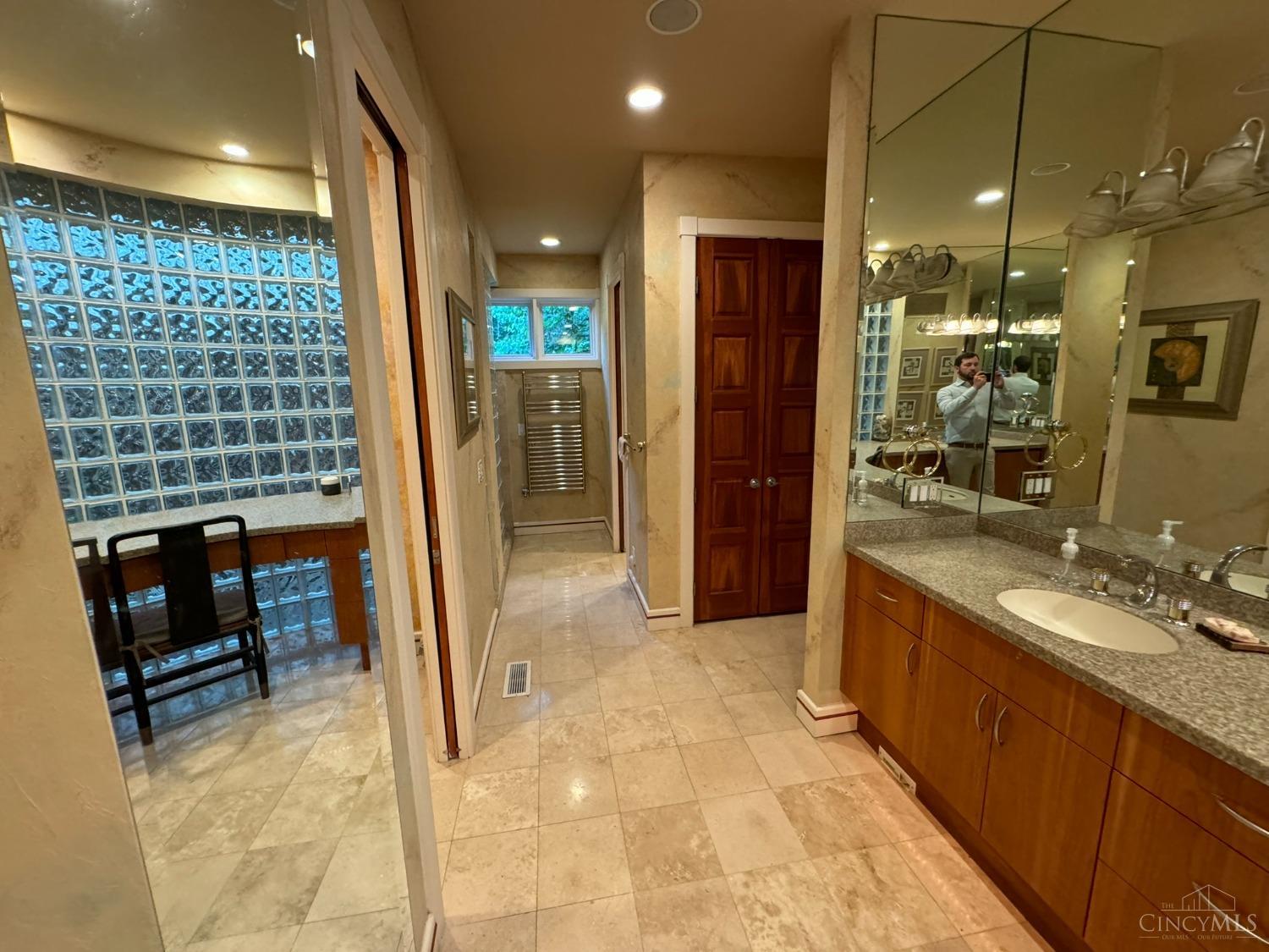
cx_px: 634
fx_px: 513
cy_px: 476
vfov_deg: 85.7
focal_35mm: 14
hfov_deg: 102.1
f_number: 2.2
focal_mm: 2.22
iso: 400
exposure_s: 1/59
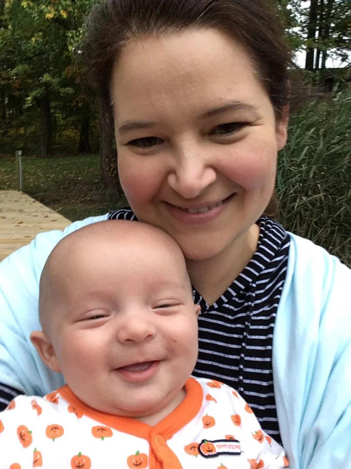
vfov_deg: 58.4
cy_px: 234
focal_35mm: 31
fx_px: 419
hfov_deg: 45.4
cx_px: 176
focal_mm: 2.15
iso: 100
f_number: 2.4
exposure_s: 1/30
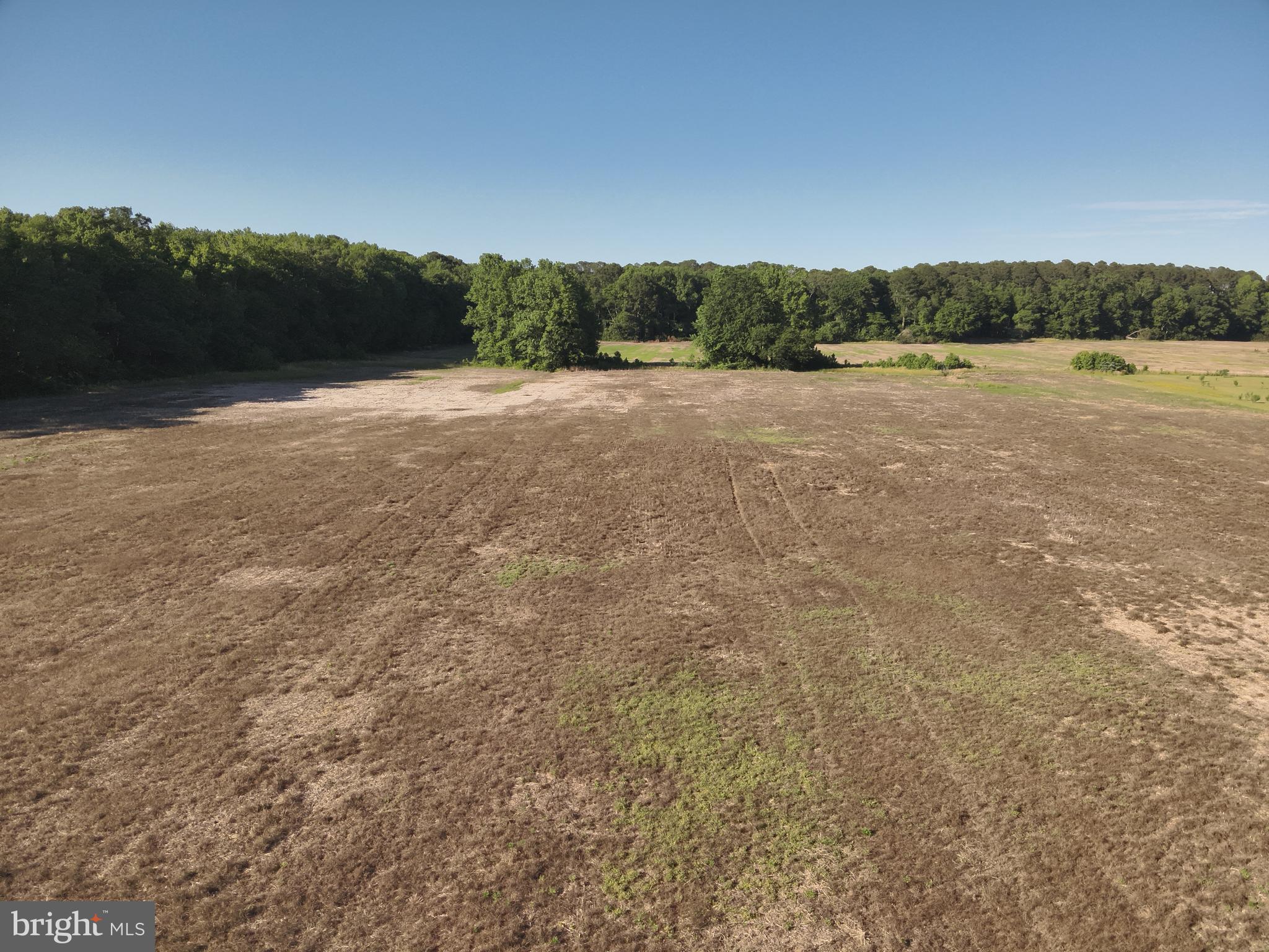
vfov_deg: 56.8
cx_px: 634
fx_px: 880
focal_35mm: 24
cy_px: 476
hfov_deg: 71.6
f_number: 2.8
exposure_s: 1/800
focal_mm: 4.4
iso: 100
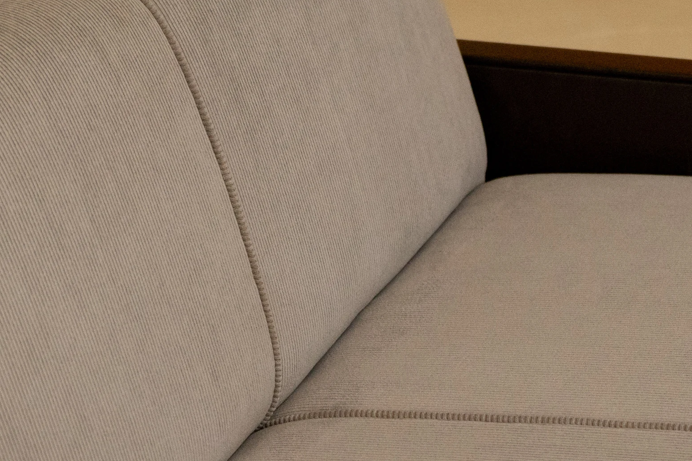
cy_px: 433
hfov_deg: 12.8
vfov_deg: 8.5
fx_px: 3095
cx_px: 402
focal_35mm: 161
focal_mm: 65
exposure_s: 1/160
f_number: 5.6
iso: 2500
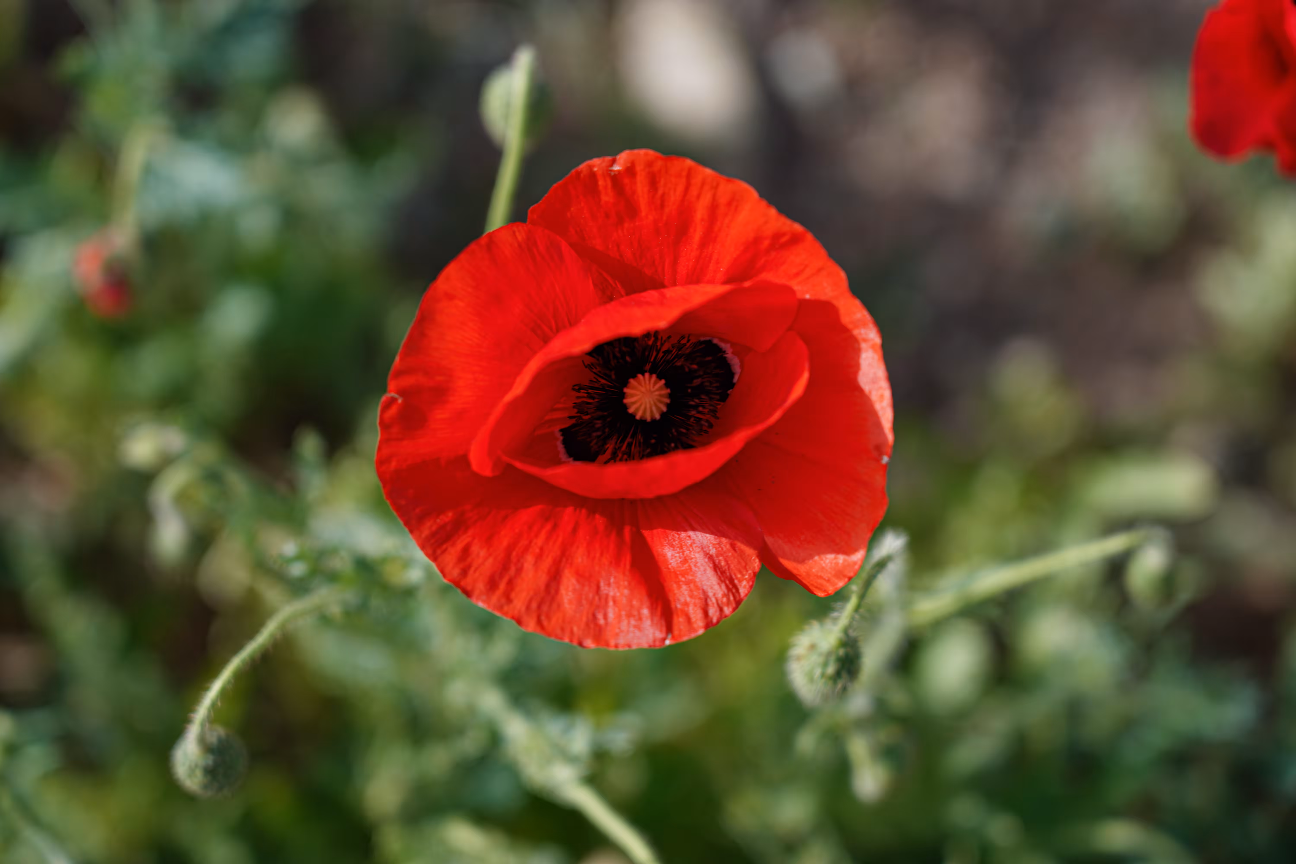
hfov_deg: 19.5
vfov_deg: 13.0
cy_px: 432
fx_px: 3780
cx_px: 648
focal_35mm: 105
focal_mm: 105
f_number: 4
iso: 50
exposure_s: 1/200
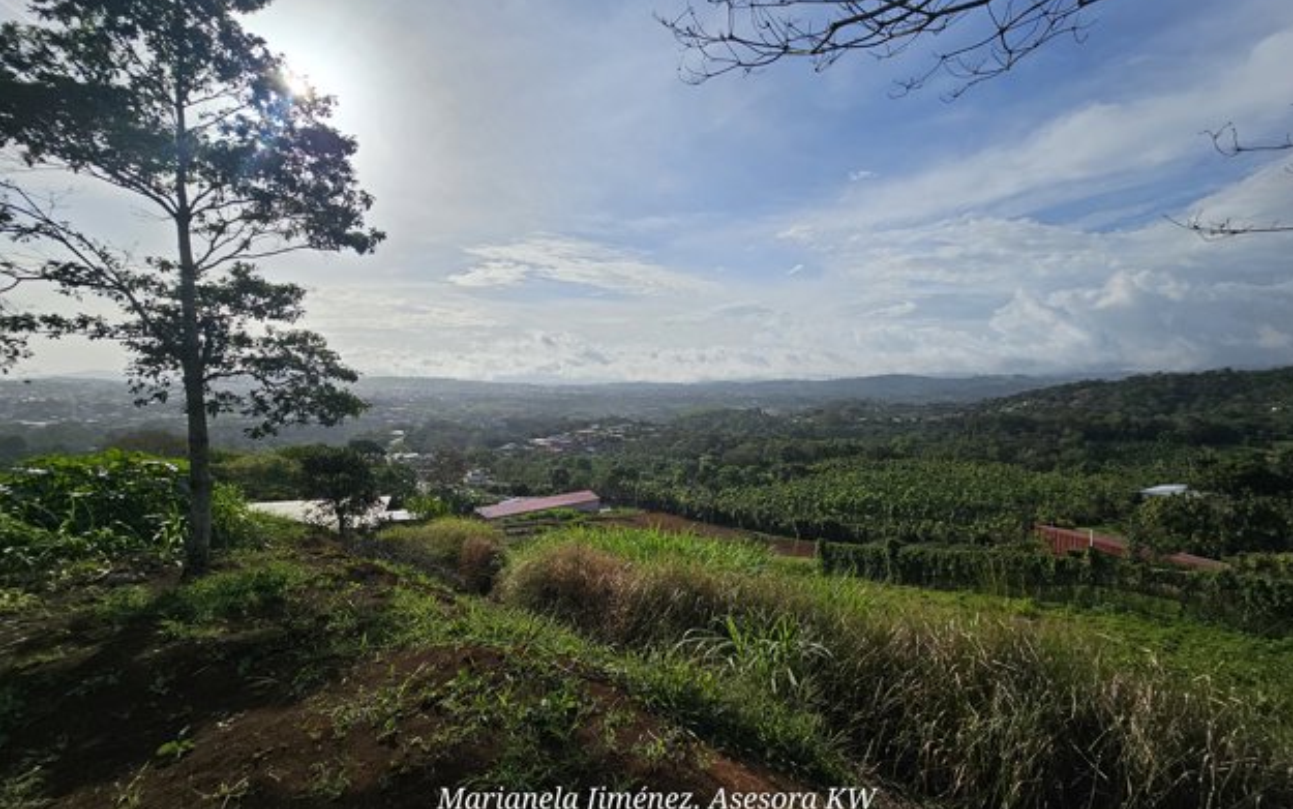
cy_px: 393
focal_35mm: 14
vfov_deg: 78.7
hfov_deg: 105.3
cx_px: 653
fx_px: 493
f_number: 2.2
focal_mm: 2.2
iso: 50
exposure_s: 1/5523
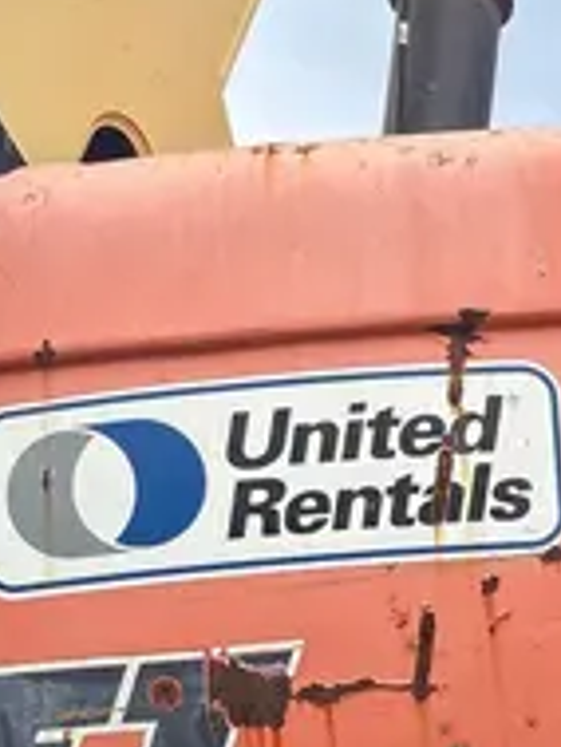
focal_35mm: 101
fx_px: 2180
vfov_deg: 19.0
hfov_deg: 14.5
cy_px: 713
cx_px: 541
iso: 50
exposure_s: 1/1311
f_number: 1.6
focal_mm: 5.96
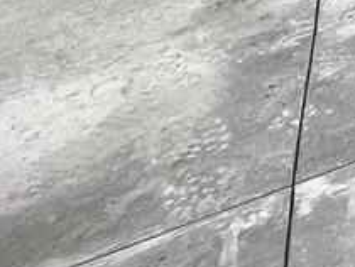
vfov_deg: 9.3
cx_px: 1215
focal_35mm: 99
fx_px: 1016
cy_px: -668
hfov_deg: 9.8
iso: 32
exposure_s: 1/2732
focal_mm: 1.57
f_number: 1.8
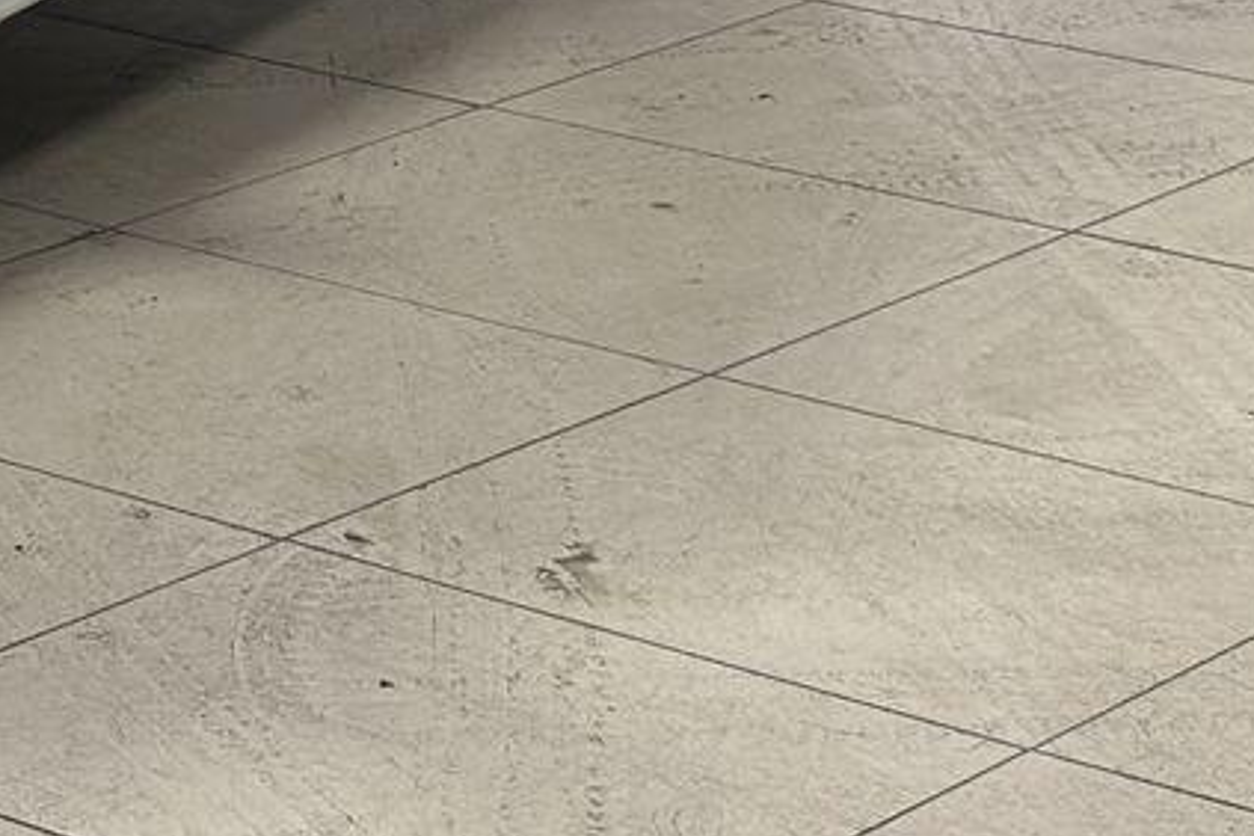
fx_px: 5921
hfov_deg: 11.4
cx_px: -792
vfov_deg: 7.9
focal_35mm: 170
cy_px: -551
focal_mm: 6.86
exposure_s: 1/112
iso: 64
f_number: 1.78
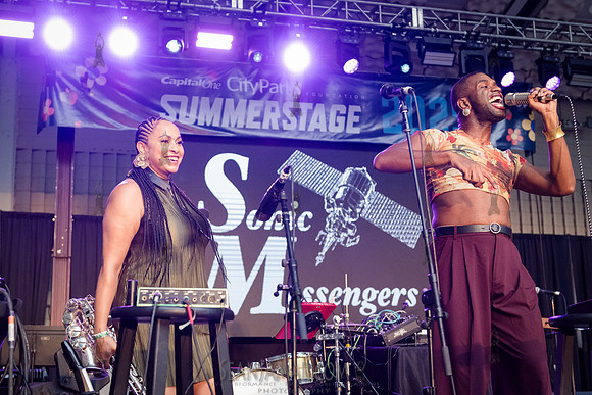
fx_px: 901
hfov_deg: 36.3
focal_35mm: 55
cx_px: 254
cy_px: 192
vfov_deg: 24.7
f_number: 3.5
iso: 4000
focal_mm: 48
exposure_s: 1/1250
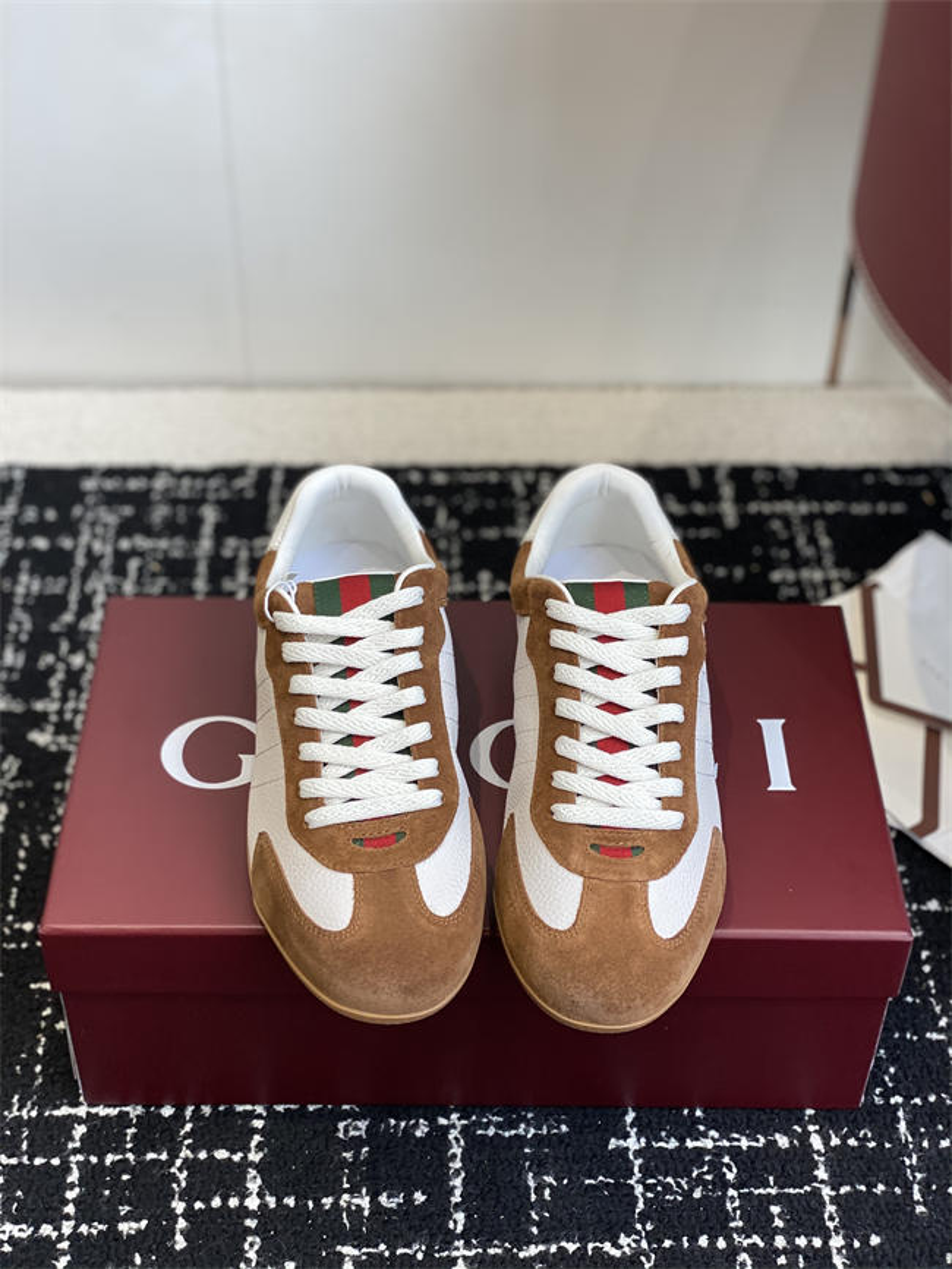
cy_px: 634
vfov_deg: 36.8
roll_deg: -1.6
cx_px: 476
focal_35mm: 52
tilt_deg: -42.4
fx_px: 1906
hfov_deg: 28.0
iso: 40
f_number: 2
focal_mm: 6
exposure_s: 1/122
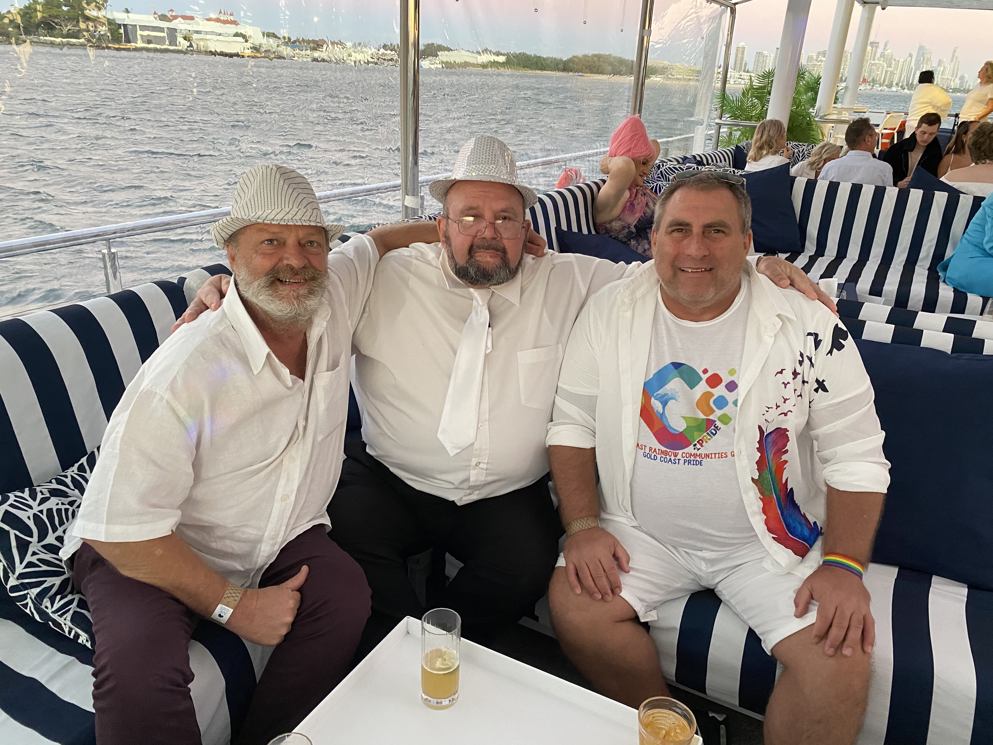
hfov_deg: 67.3
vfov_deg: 53.1
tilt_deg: -21.5
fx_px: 746
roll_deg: -3.6
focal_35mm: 26
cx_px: 496
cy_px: 372
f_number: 1.8
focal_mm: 4.25
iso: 320
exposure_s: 1/58
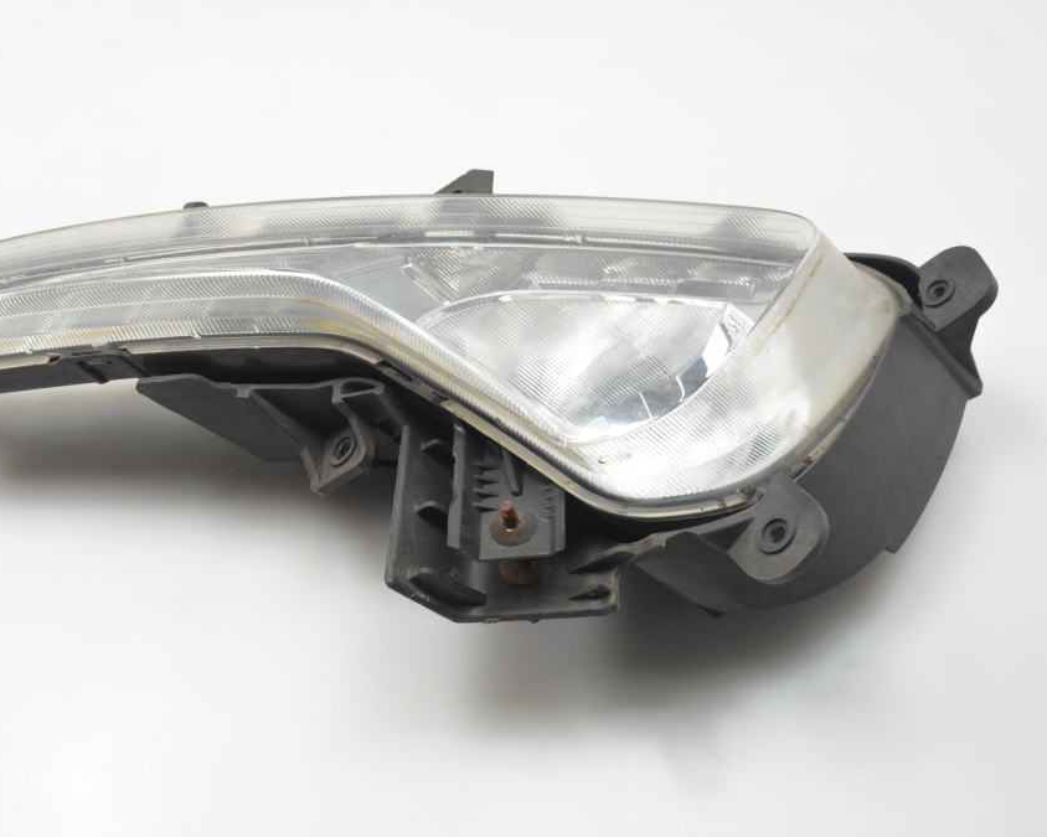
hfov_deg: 44.6
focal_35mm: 41
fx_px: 1270
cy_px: 422
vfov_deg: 36.5
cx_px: 419
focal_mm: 24
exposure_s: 1/250
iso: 2500
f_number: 8
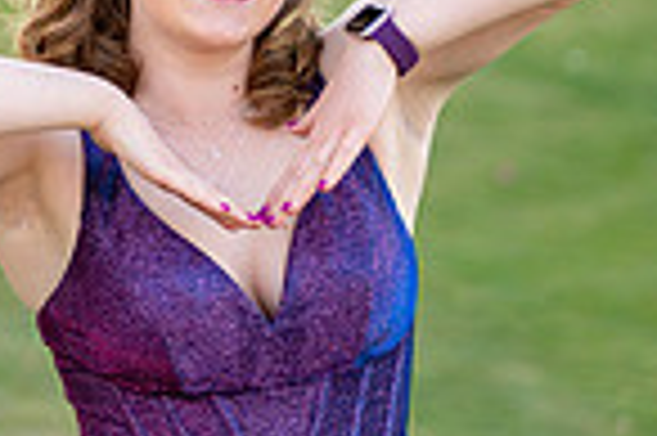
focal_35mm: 199
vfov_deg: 6.8
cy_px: -162
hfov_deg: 10.2
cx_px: -130
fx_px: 3628
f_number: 1.4
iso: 100
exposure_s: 1/500
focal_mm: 50
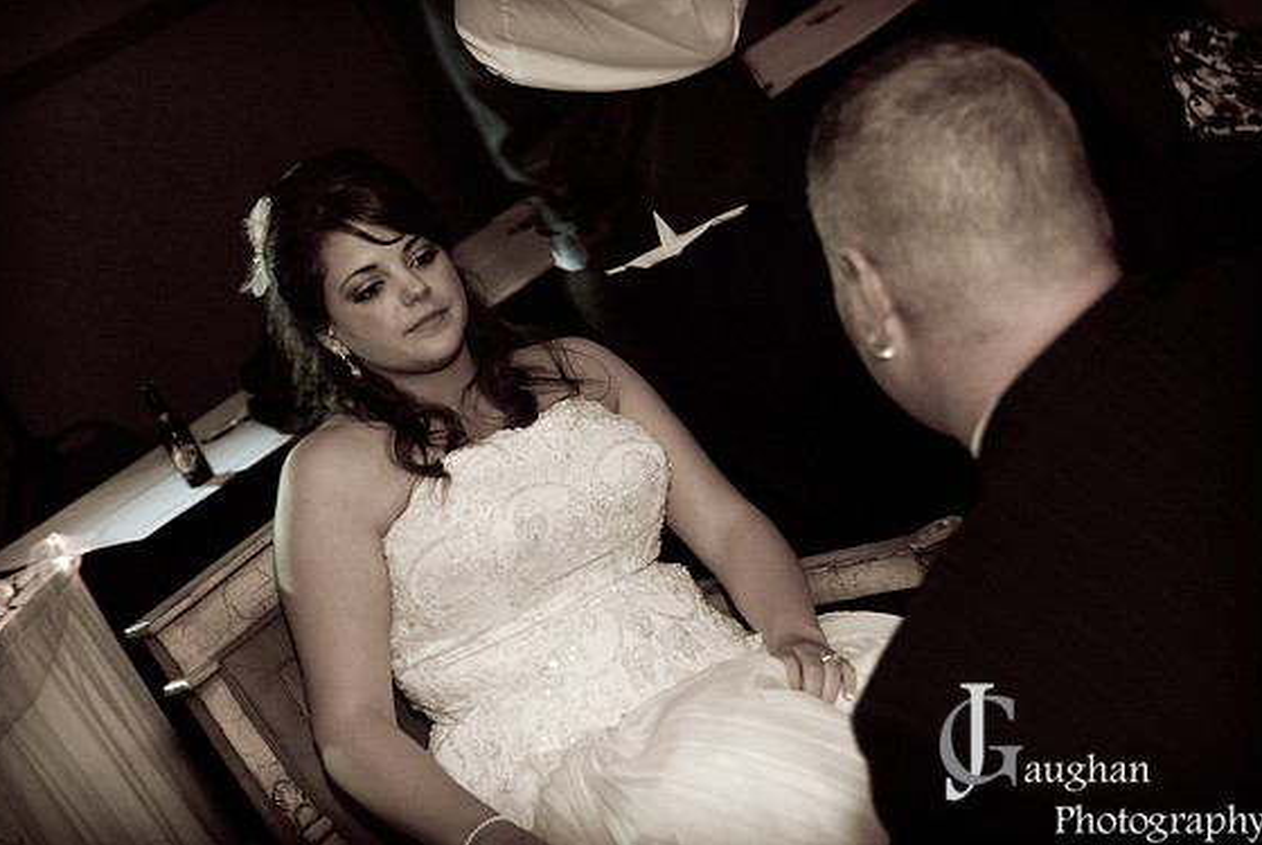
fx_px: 2071
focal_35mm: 59
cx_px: 626
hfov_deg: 33.9
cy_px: 417
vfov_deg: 23.1
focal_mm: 38
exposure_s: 1/60
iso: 640
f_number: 2.8
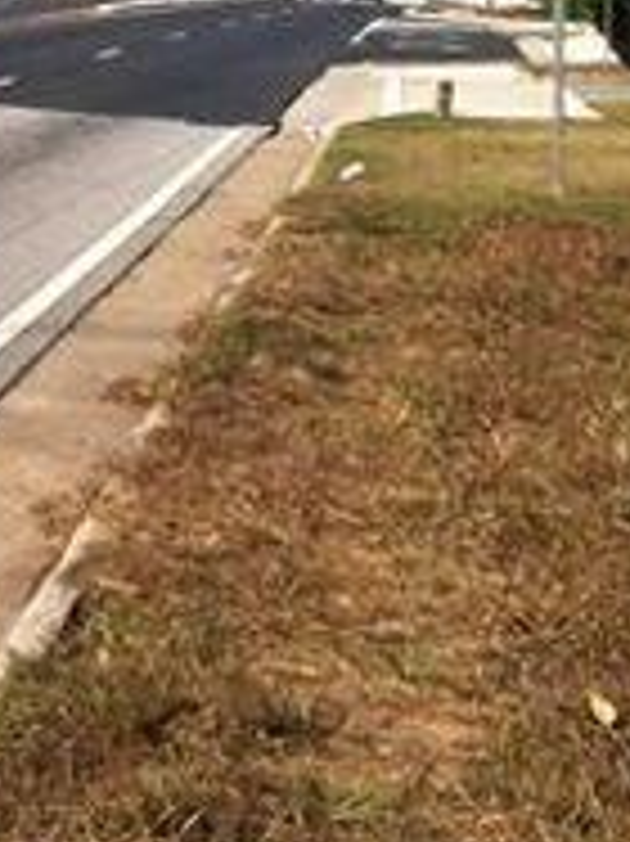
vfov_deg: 15.5
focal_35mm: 125
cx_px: 338
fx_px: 3037
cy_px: 34
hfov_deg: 11.8
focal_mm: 3.85
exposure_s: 1/938
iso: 80
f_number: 2.8
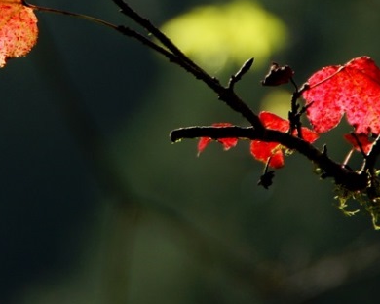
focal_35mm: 623
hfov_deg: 3.1
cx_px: 164
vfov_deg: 2.5
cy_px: 96
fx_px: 7007
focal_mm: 180
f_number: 6.3
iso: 200
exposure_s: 1/400
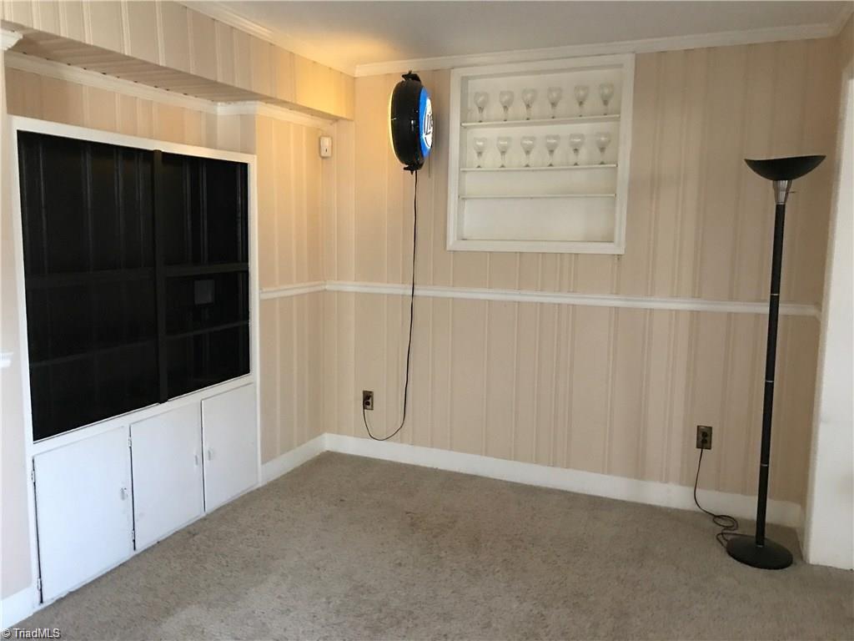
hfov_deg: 63.4
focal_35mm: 28
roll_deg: -0.6
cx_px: 427
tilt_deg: -7.0
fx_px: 691
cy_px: 320
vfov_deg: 49.7
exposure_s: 1/5
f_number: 1.8
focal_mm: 3.99
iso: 100
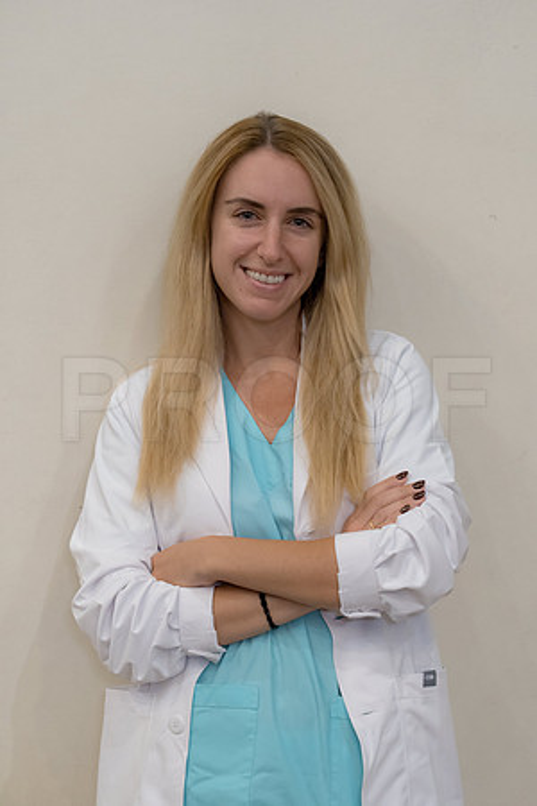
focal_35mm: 139
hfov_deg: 9.9
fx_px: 3110
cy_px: 403
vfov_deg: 14.8
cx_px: 268
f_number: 4
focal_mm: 139
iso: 5000
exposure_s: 1/80
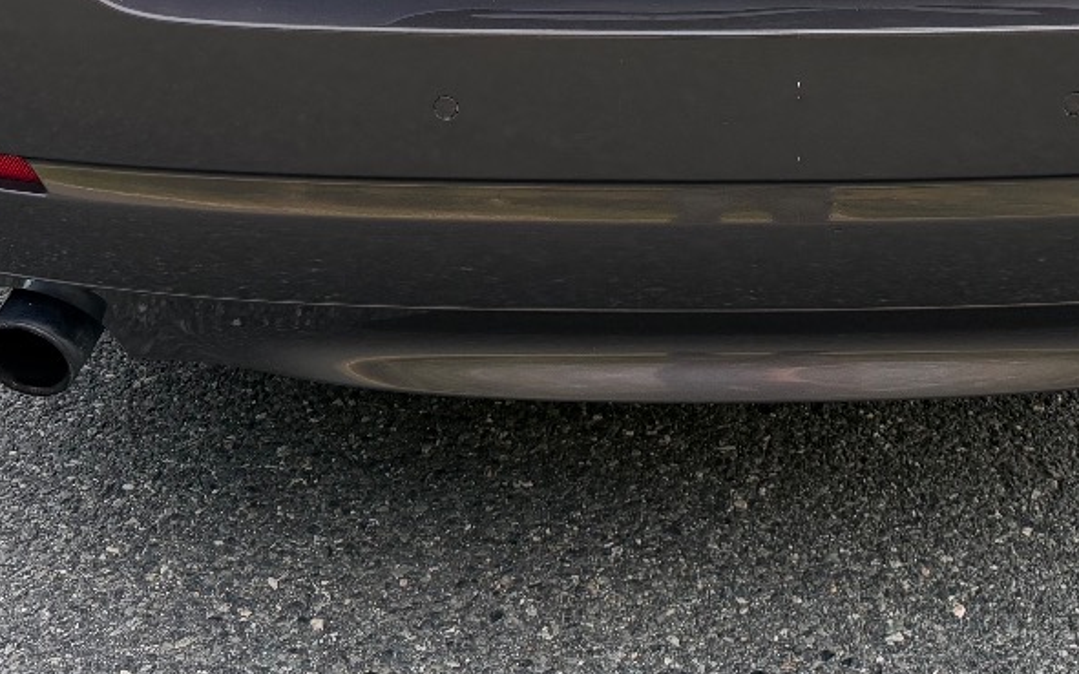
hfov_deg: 32.7
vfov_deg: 19.0
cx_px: 721
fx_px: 1823
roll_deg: +1.0
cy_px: -259
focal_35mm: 62
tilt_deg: -13.1
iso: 100
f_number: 1.78
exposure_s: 1/992
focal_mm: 6.76
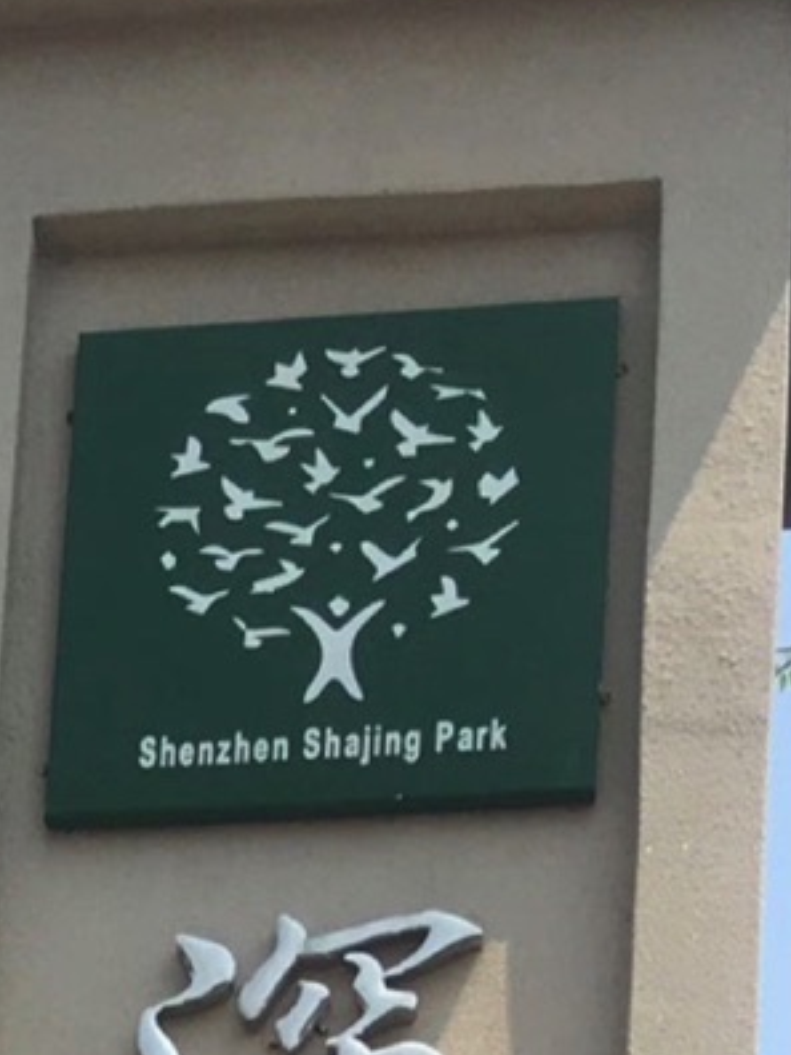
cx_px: -479
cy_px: 2475
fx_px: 4570
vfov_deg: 11.2
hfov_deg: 9.5
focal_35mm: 150
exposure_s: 1/1374
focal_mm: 4.15
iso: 25
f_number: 2.2
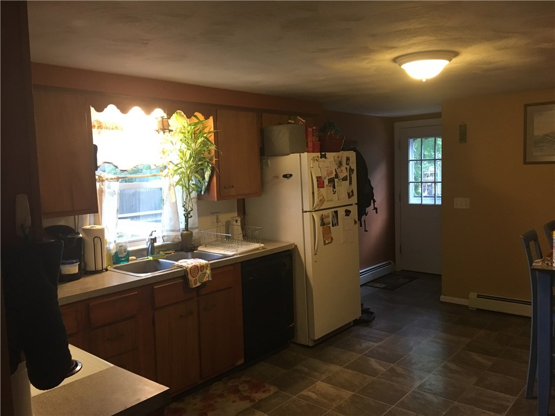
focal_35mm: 29
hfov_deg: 61.7
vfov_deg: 48.2
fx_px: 465
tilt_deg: -5.1
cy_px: 208
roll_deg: +1.4
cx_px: 278
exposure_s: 1/30
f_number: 2.2
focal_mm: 4.15
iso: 200
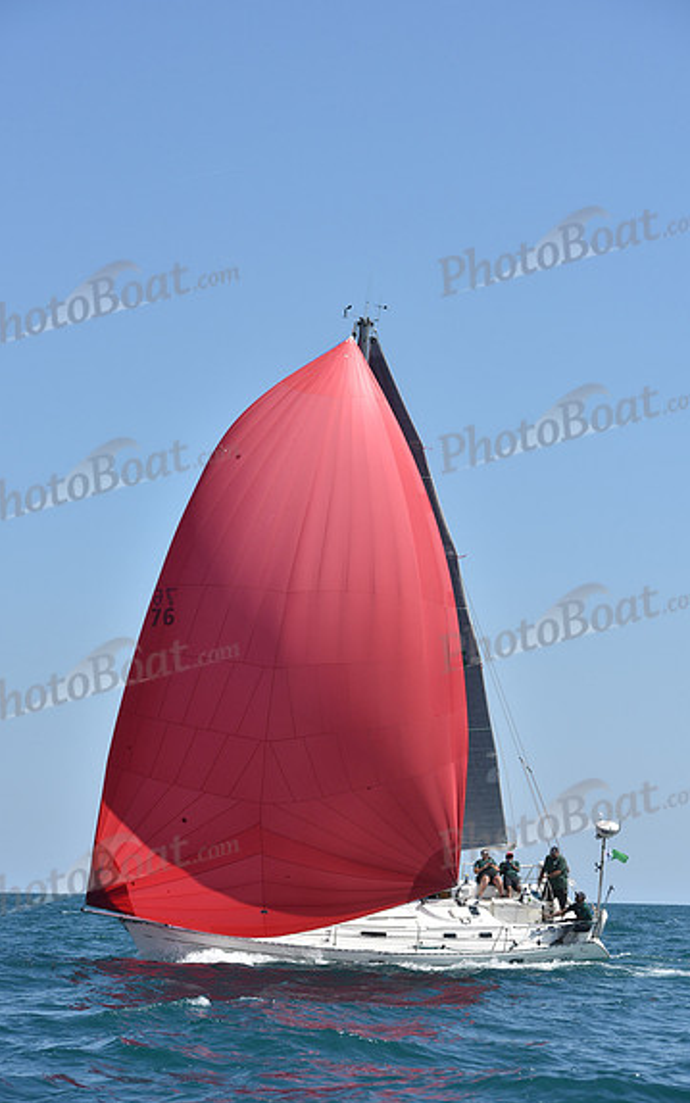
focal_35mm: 101
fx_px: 3037
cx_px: 339
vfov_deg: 20.6
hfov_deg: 13.0
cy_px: 552
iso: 250
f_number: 6.3
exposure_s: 1/1600
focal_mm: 98
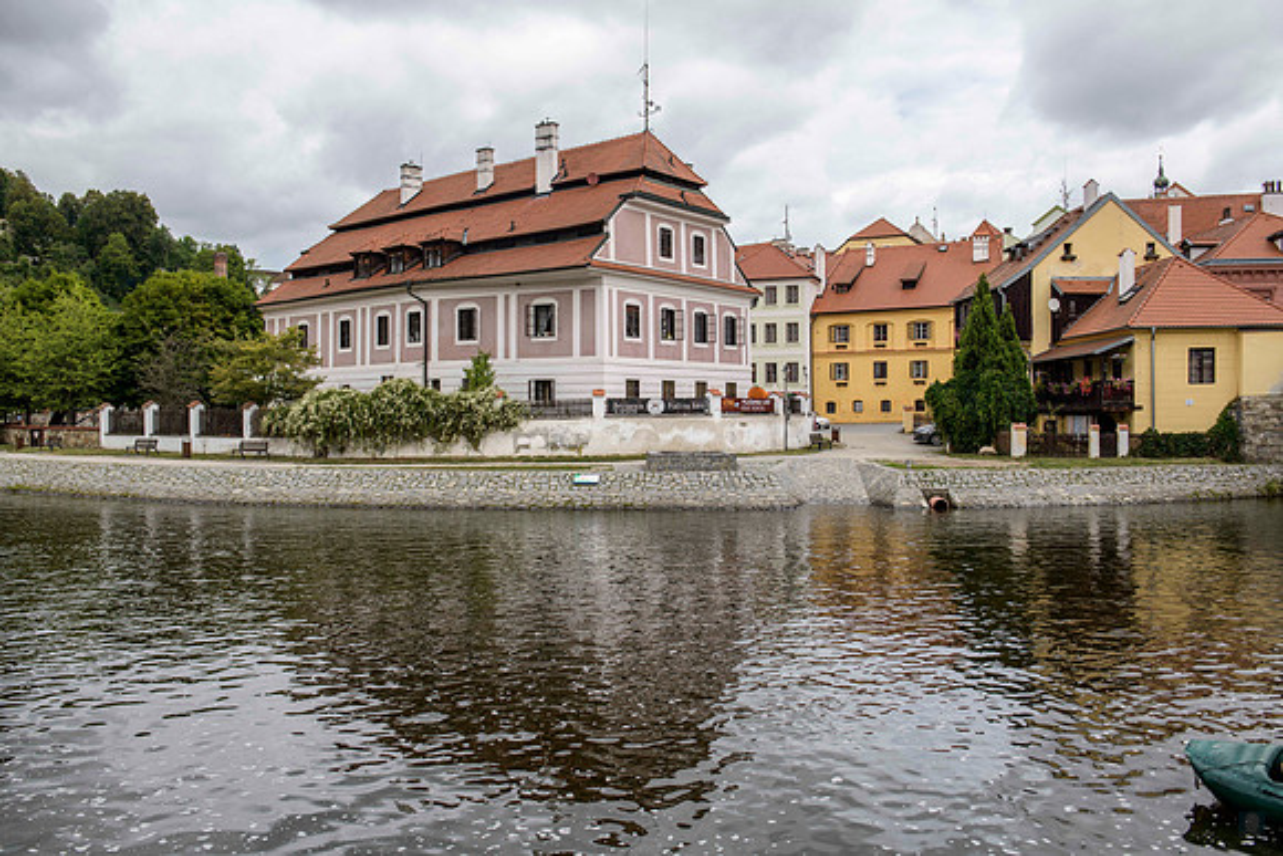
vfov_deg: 42.3
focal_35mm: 31
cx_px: 642
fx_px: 1105
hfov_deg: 60.3
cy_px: 428
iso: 64
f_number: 7.1
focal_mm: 31
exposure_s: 1/125
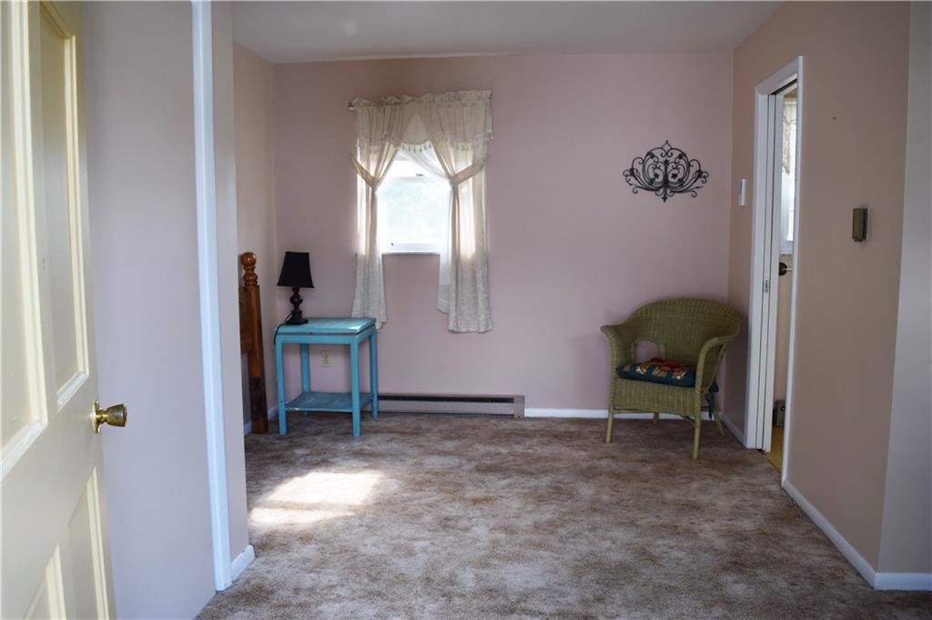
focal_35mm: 27
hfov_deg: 67.4
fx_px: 699
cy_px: 310
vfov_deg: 47.9
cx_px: 466
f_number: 5
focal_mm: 18
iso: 400
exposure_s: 1/100
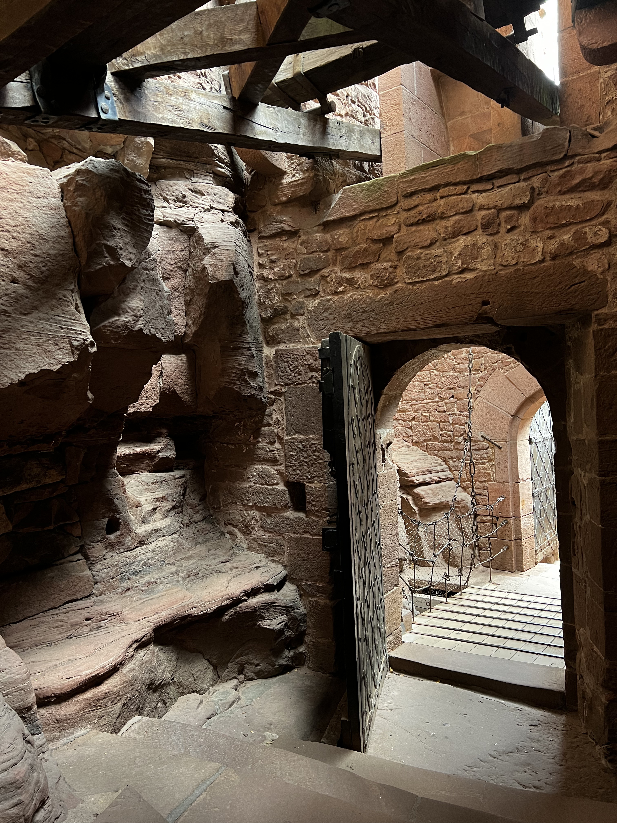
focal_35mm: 26
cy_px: 412
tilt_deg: -0.5
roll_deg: +2.8
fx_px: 618
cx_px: 308
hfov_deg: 53.1
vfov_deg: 67.3
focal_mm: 5.7
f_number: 1.5
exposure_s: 1/60
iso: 200
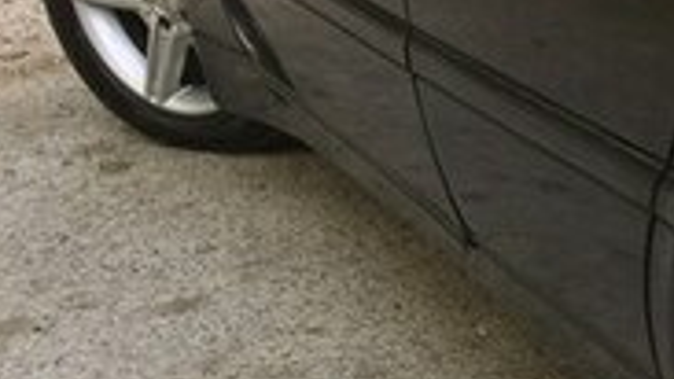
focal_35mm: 114
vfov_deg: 10.6
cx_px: 1186
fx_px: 2038
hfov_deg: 16.1
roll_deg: -0.7
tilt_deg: -14.5
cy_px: 223
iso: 64
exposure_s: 1/100
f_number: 2.2
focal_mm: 4.15
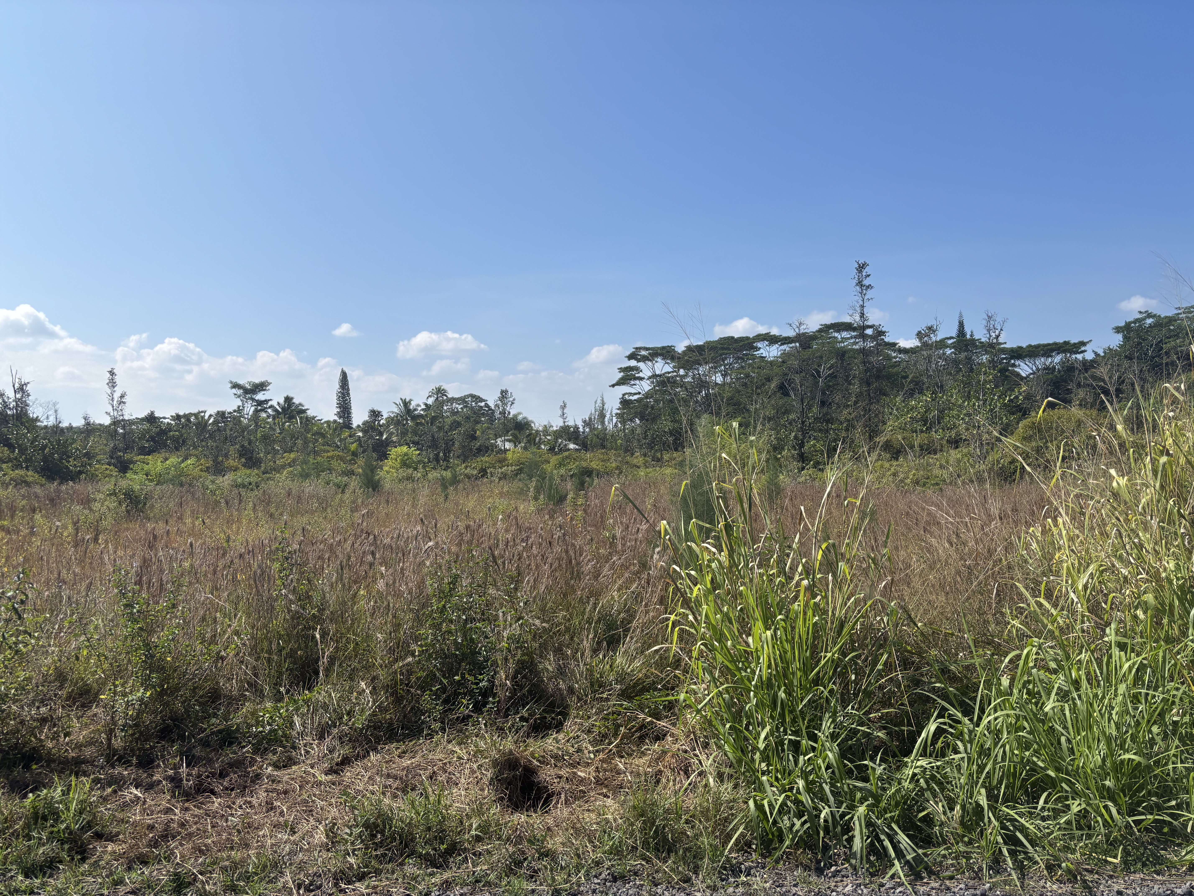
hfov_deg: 67.3
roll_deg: -0.1
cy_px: 448
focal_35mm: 26
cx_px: 597
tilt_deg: +1.3
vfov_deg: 53.1
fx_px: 897
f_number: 1.6
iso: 50
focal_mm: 5.96
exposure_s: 1/4255
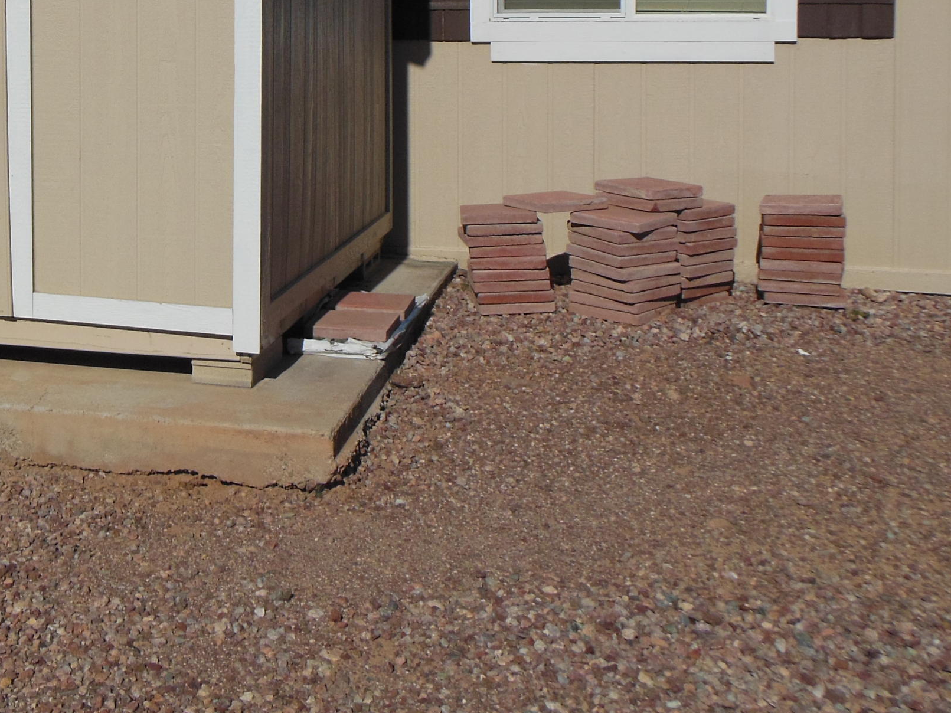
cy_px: 58
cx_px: 71
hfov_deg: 33.4
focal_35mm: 54
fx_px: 1483
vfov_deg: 26.1
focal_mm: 5.2
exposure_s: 1/1250
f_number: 6.7
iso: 125
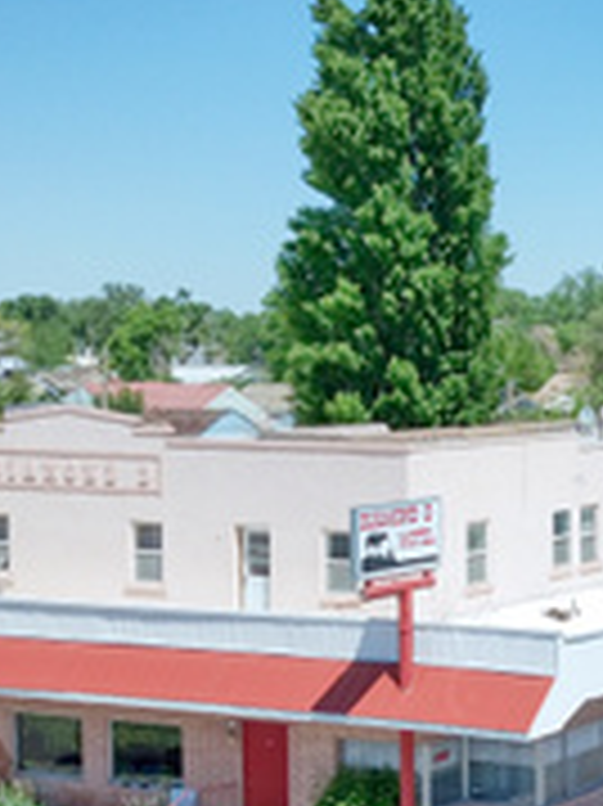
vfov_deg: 21.1
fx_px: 2163
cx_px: 720
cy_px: 401
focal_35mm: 93
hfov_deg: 15.3
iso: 100
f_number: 2.2
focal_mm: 4.73
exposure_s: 1/1376
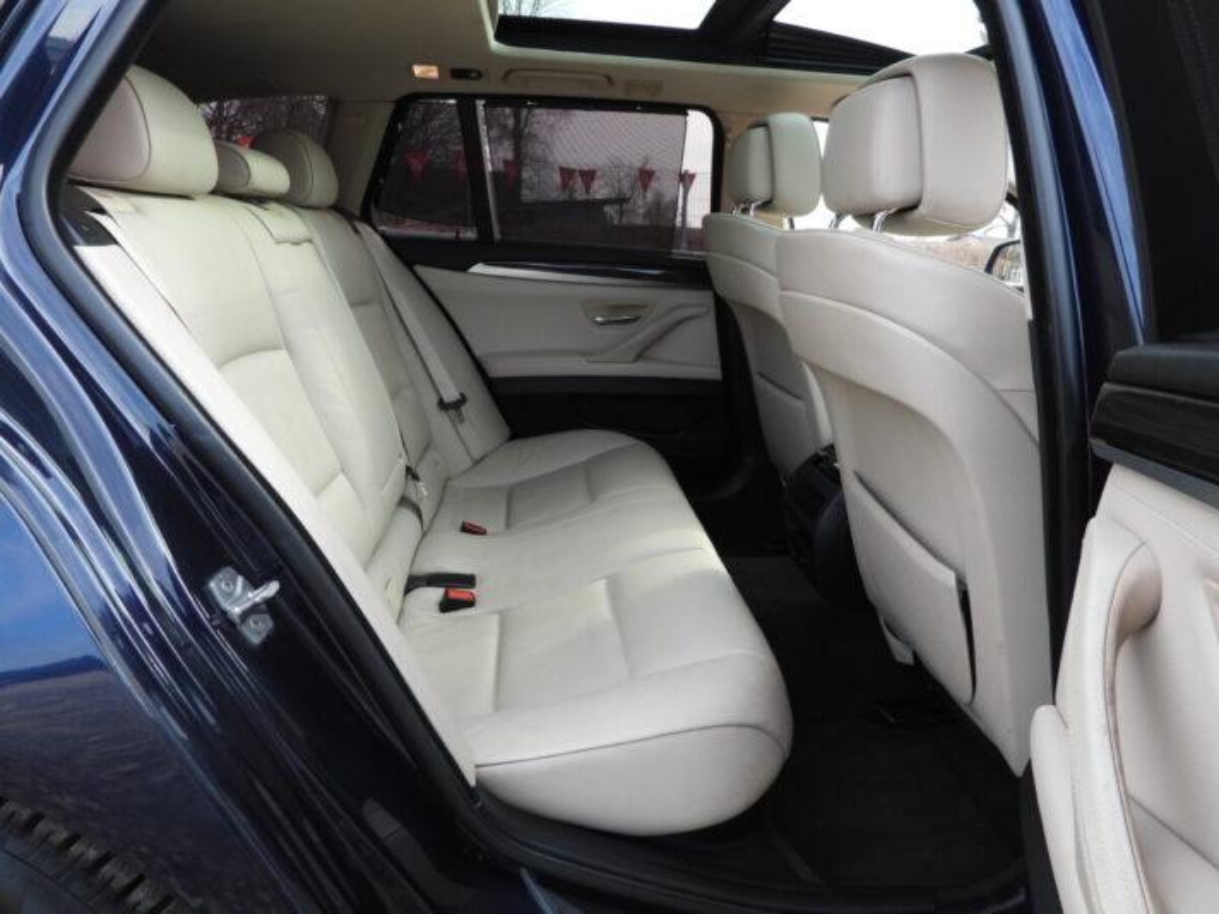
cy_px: 457
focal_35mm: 24
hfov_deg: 71.6
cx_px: 610
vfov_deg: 56.8
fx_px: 845
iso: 100
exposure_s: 1/200
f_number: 2.8
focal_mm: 4.3
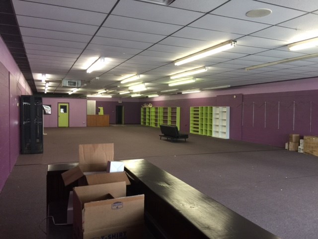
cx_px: 159
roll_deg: -1.5
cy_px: 120
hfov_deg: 61.7
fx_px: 266
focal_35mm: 29
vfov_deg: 48.2
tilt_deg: -1.2
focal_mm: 4.15
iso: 64
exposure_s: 1/15
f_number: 2.2
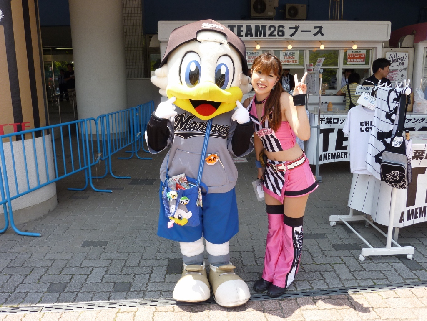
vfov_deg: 48.2
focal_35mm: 29
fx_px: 358
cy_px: 160
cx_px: 214
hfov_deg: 61.7
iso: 80
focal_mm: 5.2
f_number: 3.5
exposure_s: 1/200
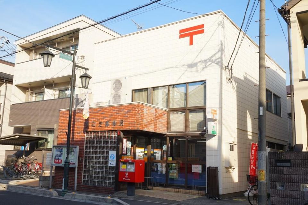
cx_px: 154
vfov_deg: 35.5
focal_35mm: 38
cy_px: 102
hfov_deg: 51.3
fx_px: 321
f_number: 9
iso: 100
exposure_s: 1/100
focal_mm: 25
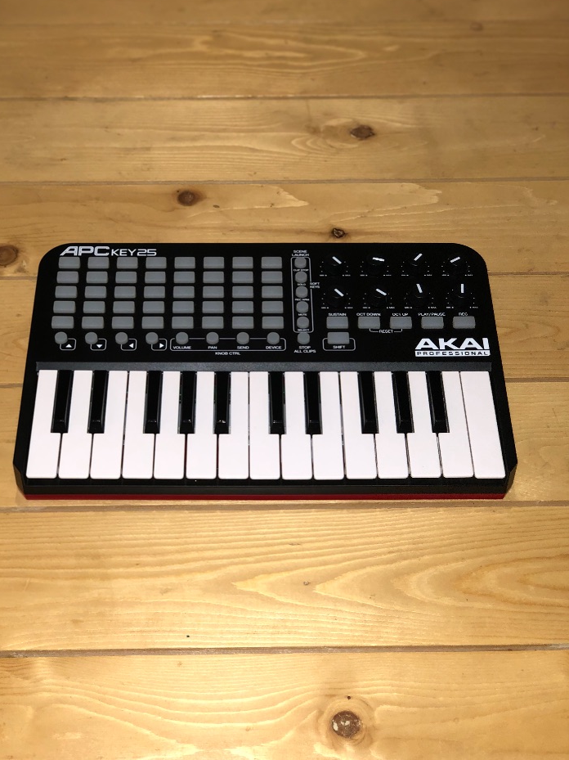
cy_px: 397
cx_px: 265
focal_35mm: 56
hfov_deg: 26.1
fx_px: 1228
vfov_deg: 34.4
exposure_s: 1/33
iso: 50
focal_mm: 6
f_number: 2.4
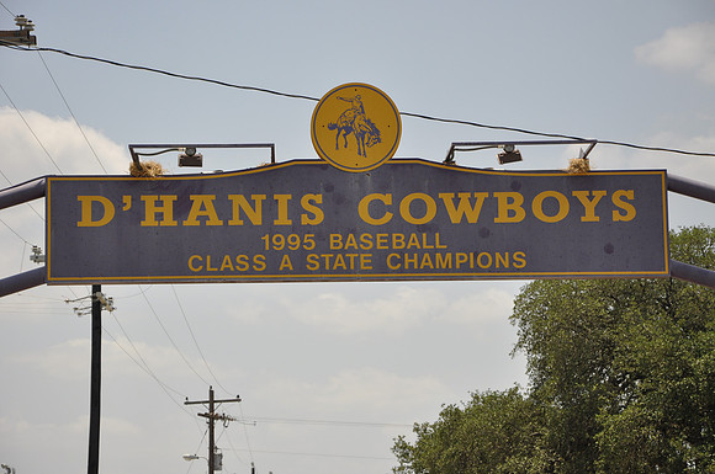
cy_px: 237
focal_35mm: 120
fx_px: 2380
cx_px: 358
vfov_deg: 11.4
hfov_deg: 17.1
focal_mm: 80
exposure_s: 1/250
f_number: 8
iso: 200
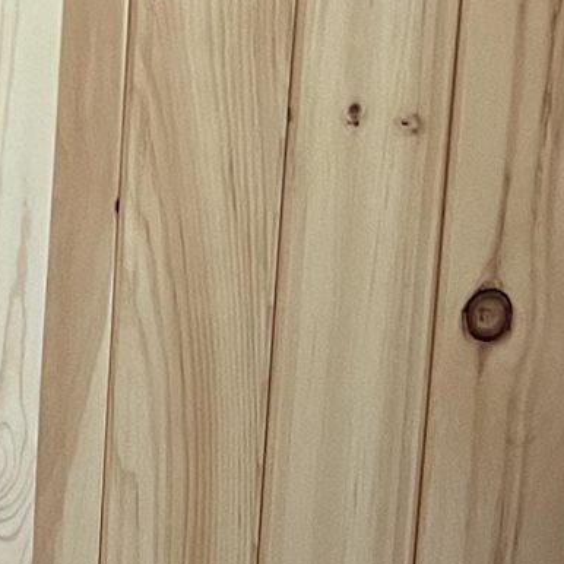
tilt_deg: -10.4
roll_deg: +0.7
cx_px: -500
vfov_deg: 12.5
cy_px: -58
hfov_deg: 11.6
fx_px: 2525
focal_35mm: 137
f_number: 1.5
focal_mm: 5.7
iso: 320
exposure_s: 1/60
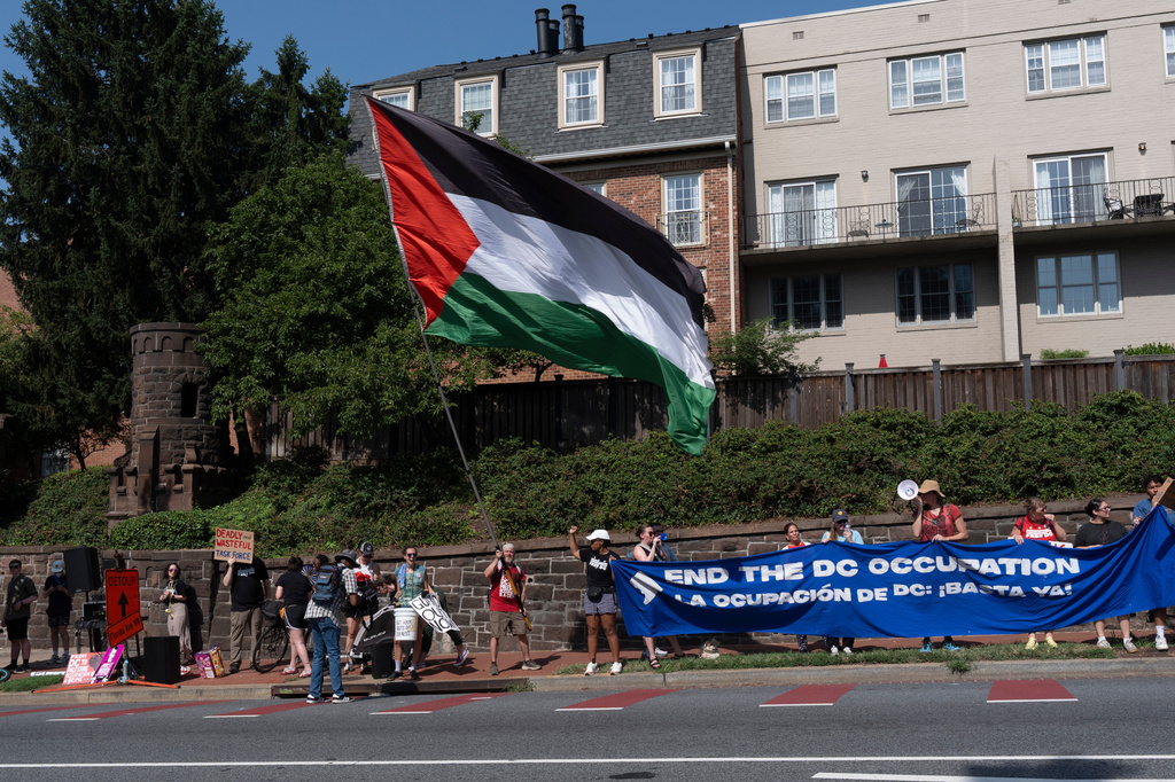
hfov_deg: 54.4
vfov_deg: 37.8
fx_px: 1142
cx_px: 588
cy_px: 391
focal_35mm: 35
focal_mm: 35
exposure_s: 1/500
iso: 200
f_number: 10
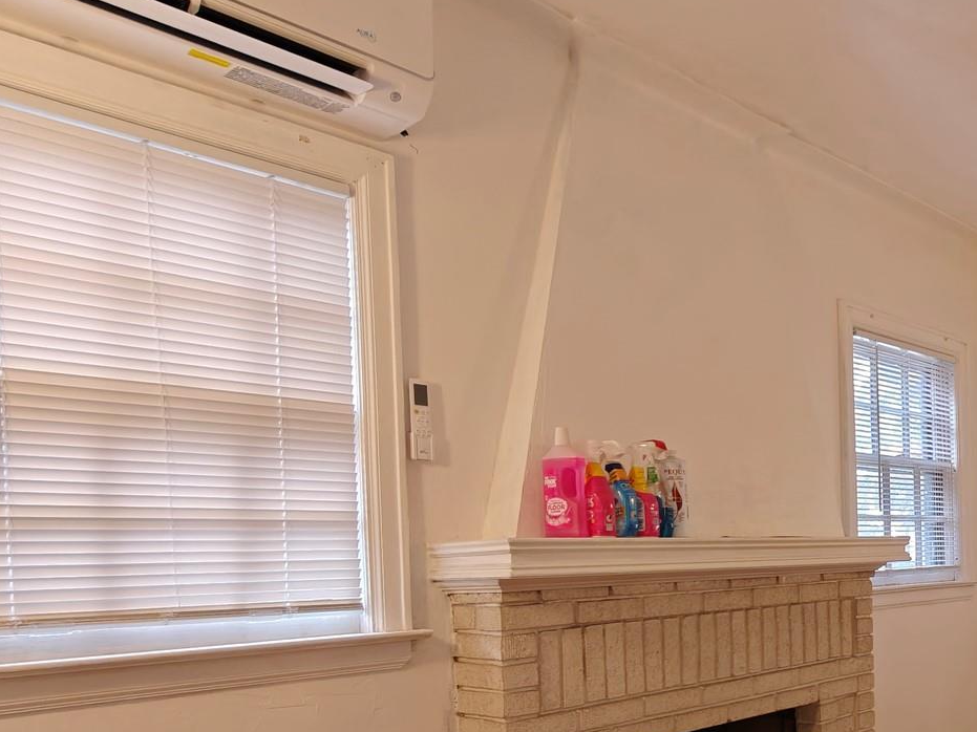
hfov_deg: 47.6
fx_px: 931
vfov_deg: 41.3
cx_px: 937
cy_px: 574
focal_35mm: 33
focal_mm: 2.3
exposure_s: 1/120
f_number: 2
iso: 400
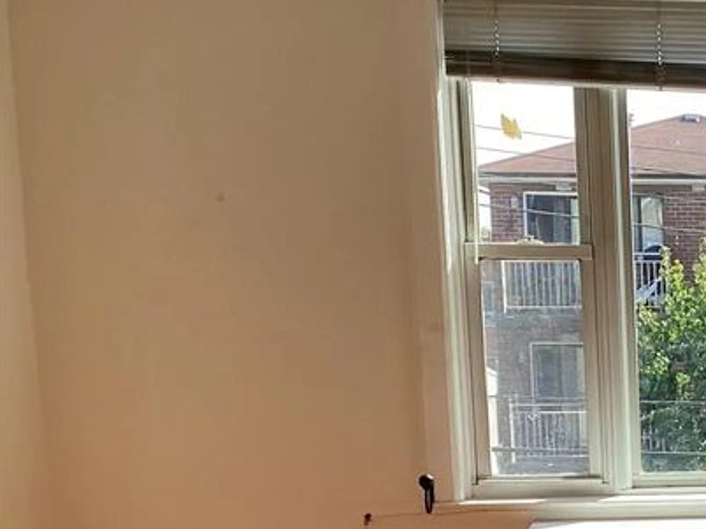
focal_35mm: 79
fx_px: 1610
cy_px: 541
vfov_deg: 18.1
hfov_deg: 22.4
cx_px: 892
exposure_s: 1/120
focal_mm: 3.3
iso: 25
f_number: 2.4
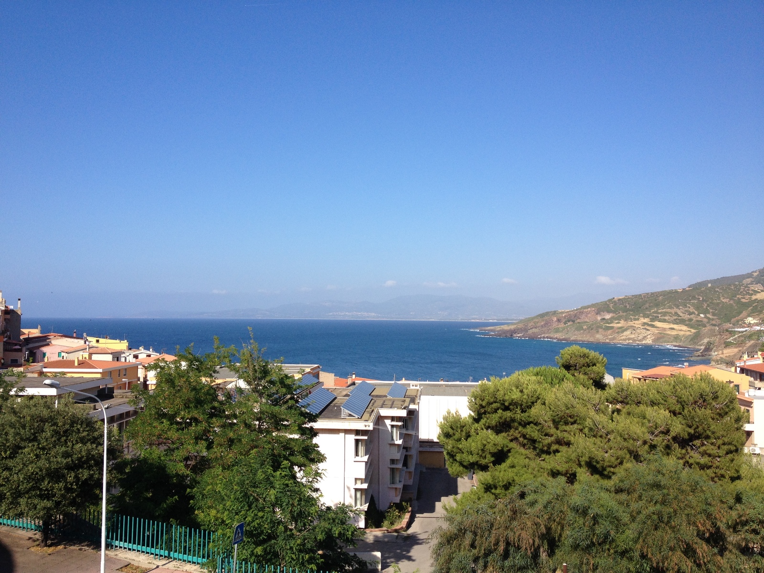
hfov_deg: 52.6
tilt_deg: -0.5
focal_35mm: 35
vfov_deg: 40.7
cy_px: 286
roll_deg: -0.2
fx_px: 772
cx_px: 382
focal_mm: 4.28
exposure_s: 1/1672
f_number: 2.4
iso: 50
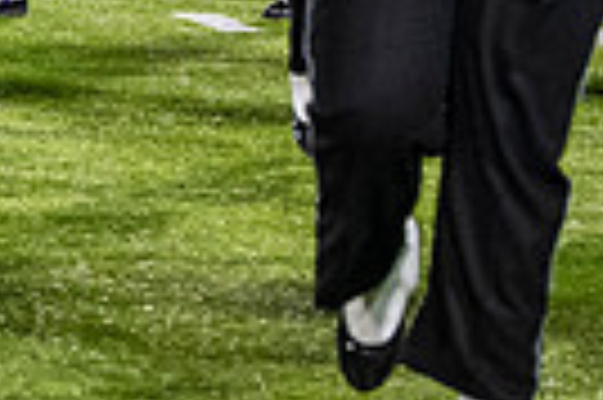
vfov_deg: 3.0
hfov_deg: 4.5
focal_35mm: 456
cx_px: -140
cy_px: -449
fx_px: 7629
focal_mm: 70
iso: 1000
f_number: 2.8
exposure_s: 1/500
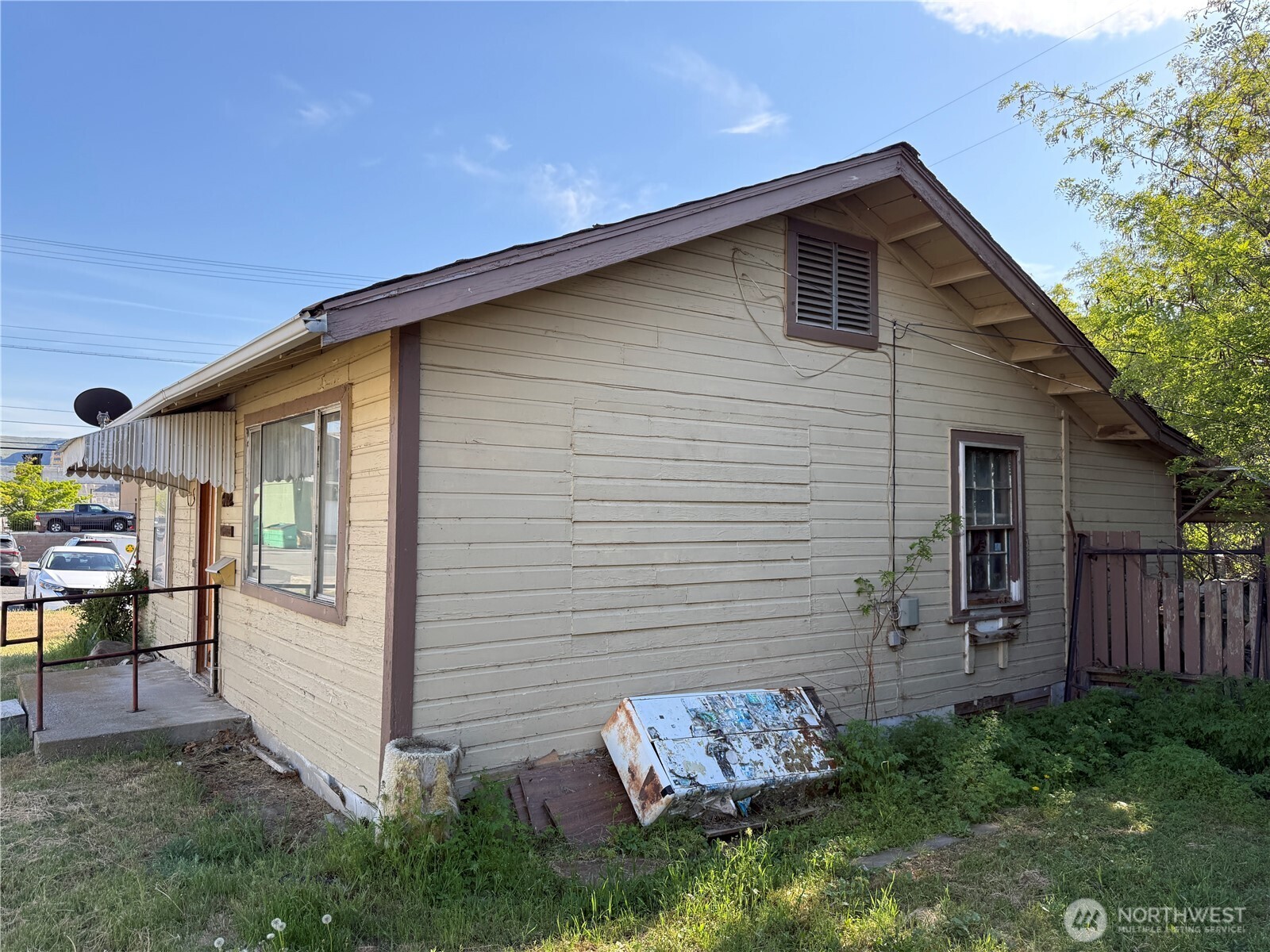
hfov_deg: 71.6
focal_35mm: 24
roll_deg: -0.8
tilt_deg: +3.2
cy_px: 476
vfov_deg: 56.8
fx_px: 881
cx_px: 635
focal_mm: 6.76
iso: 100
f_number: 1.78
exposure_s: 1/1075
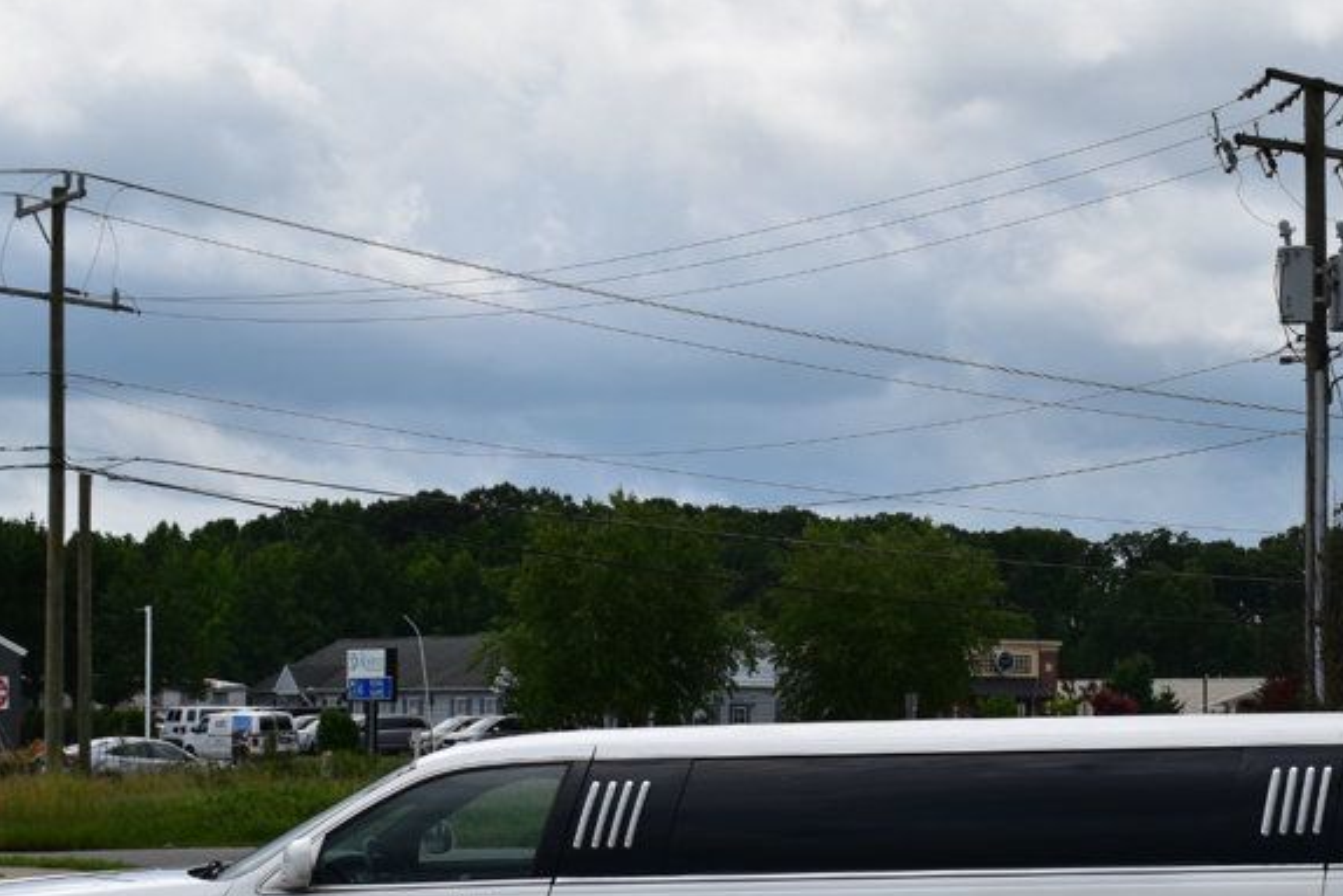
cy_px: 674
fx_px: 3093
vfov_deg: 16.4
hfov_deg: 24.3
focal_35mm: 83
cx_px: 931
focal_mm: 31
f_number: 11
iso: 200
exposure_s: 1/500
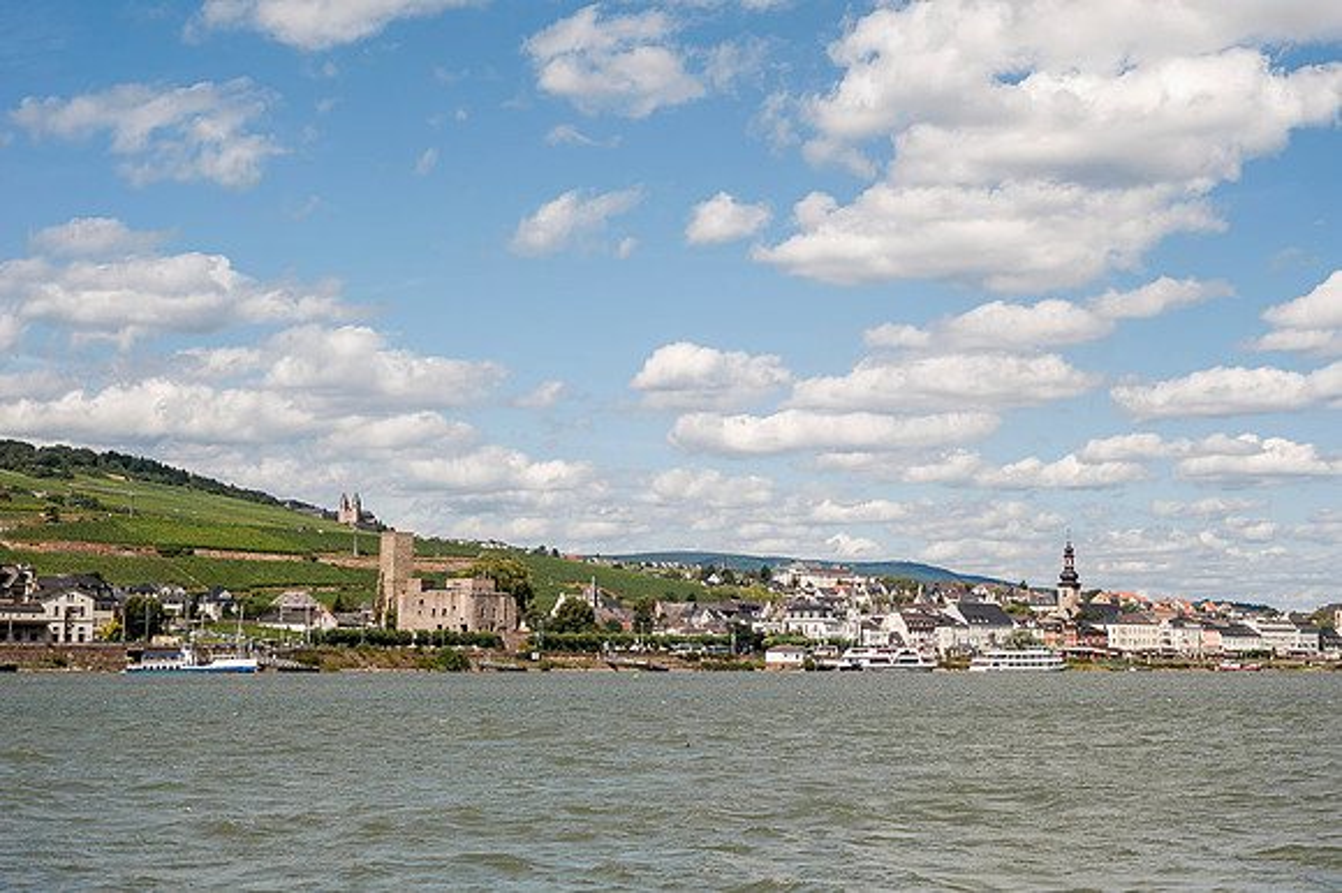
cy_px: 416
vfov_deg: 23.7
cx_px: 762
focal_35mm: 57
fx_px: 2124
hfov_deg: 35.0
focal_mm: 50
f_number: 8
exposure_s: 1/750
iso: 200
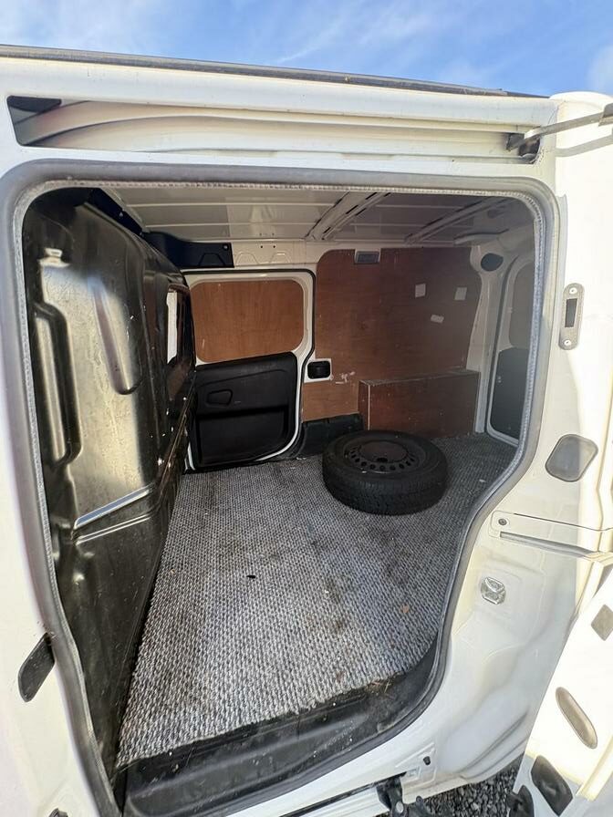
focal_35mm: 14
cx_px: 306
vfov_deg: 102.1
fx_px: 331
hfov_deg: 85.7
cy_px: 408
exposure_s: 1/99
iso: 125
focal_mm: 2.22
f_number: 2.2
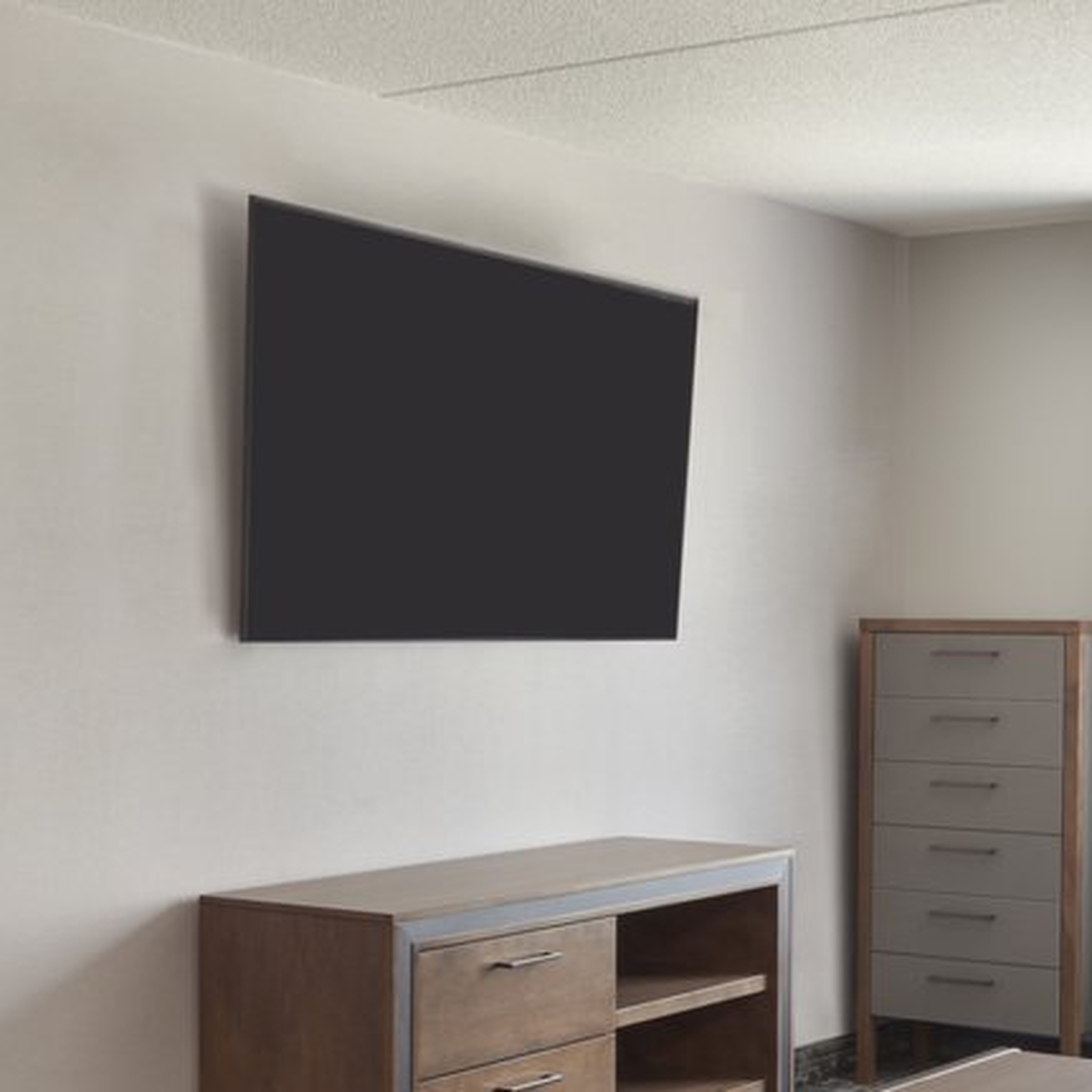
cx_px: 395
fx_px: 2391
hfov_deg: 25.6
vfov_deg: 25.3
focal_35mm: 67
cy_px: 882
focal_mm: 19
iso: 200
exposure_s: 4
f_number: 16
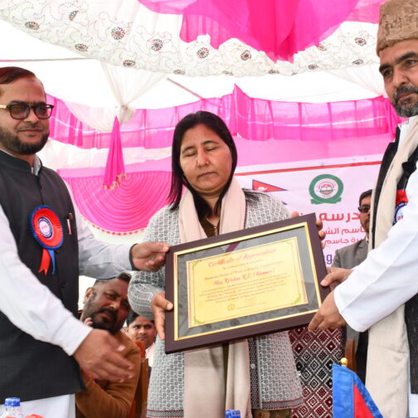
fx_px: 601
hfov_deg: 38.3
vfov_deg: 38.3
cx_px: 232
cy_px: 207
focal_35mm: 44
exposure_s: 1/60
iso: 500
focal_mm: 23
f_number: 3.8
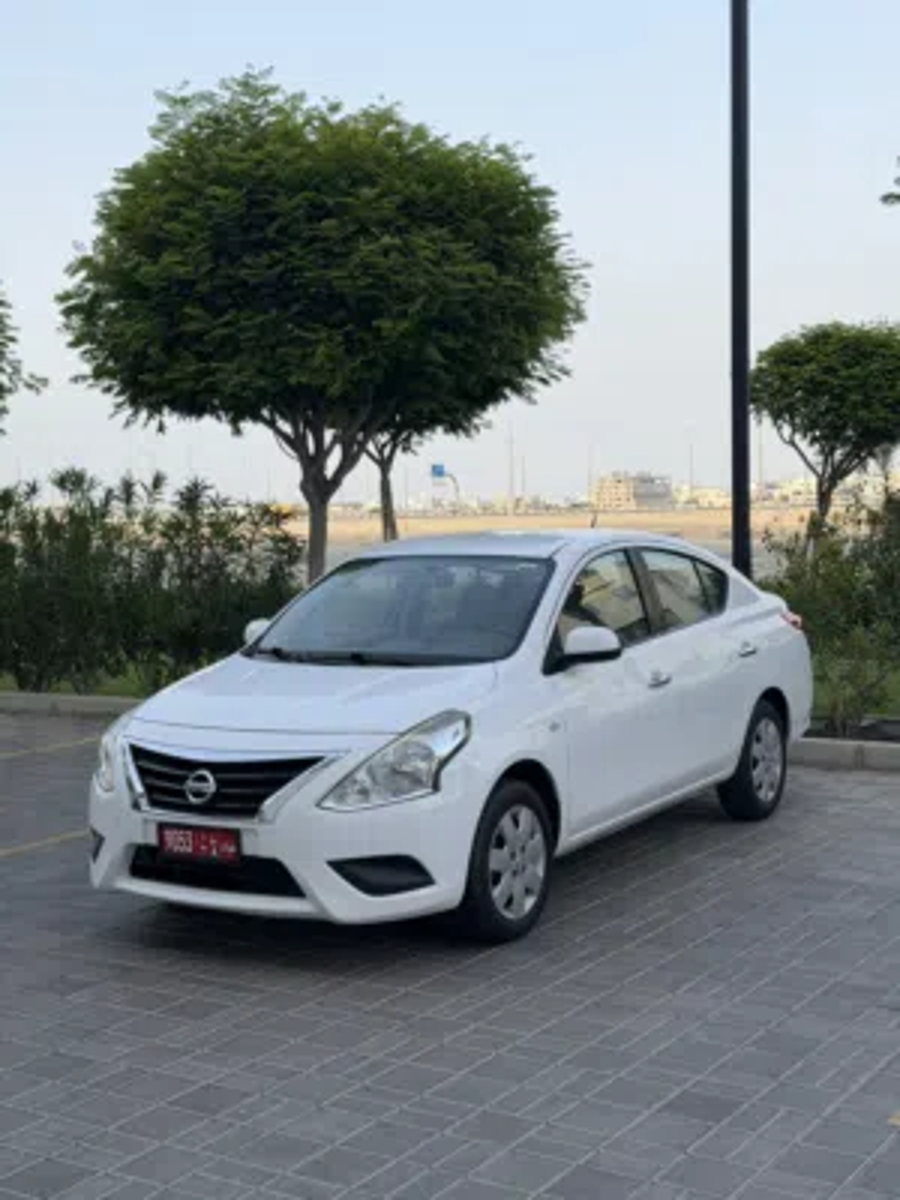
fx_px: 1664
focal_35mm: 48
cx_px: 450
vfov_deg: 39.7
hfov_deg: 30.3
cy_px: 600
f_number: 1.78
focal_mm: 6.76
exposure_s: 1/1070
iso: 64
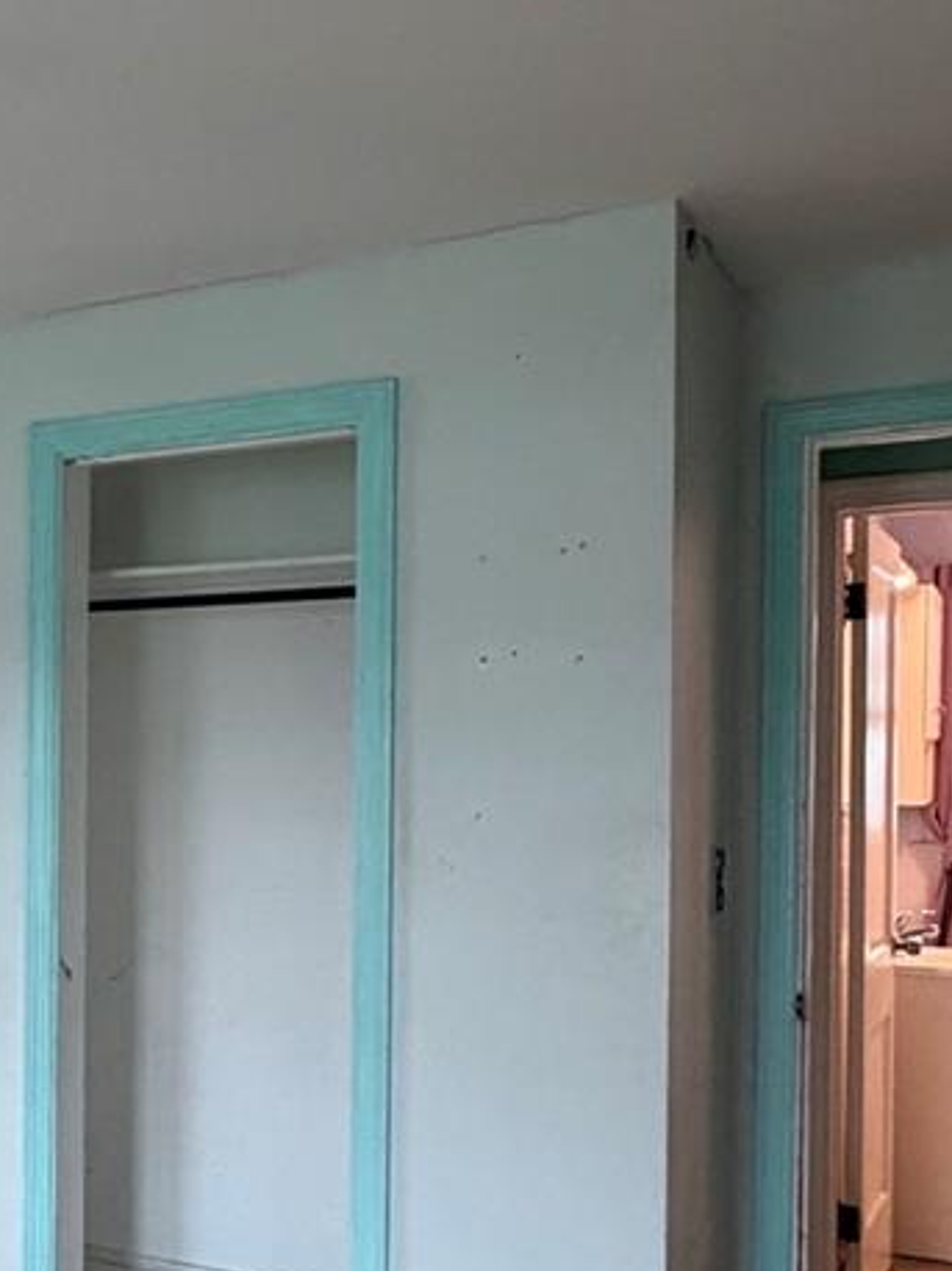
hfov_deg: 25.8
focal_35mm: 47
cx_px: -328
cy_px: 799
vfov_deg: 40.2
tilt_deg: +0.3
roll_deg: -0.3
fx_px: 1725
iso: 320
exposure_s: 1/74
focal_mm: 2.22
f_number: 2.2
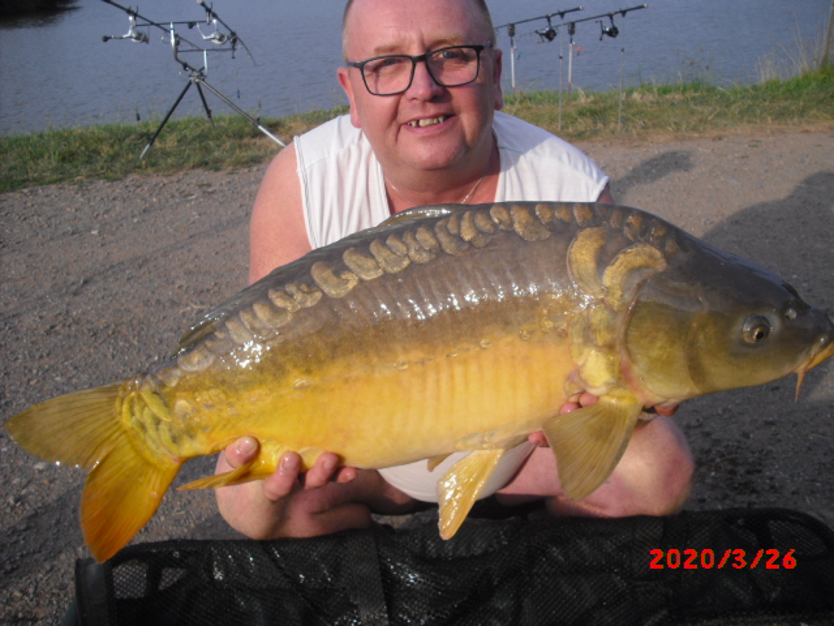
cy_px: 313
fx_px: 916
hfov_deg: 49.0
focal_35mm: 38
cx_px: 417
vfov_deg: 37.7
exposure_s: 1/125
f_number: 5.6
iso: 64
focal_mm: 6.2
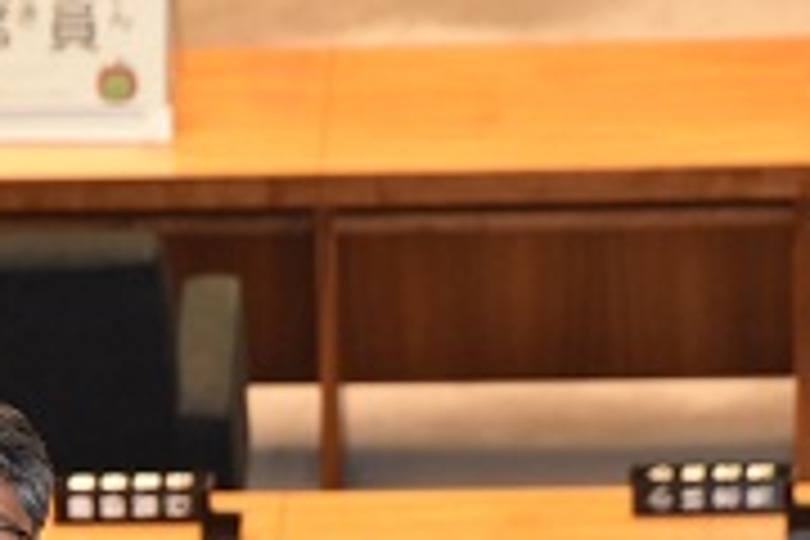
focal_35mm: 538
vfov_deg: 2.6
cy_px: 680
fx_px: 12111
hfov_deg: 3.8
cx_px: 11
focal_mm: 135
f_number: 8
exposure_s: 1/60
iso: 1600
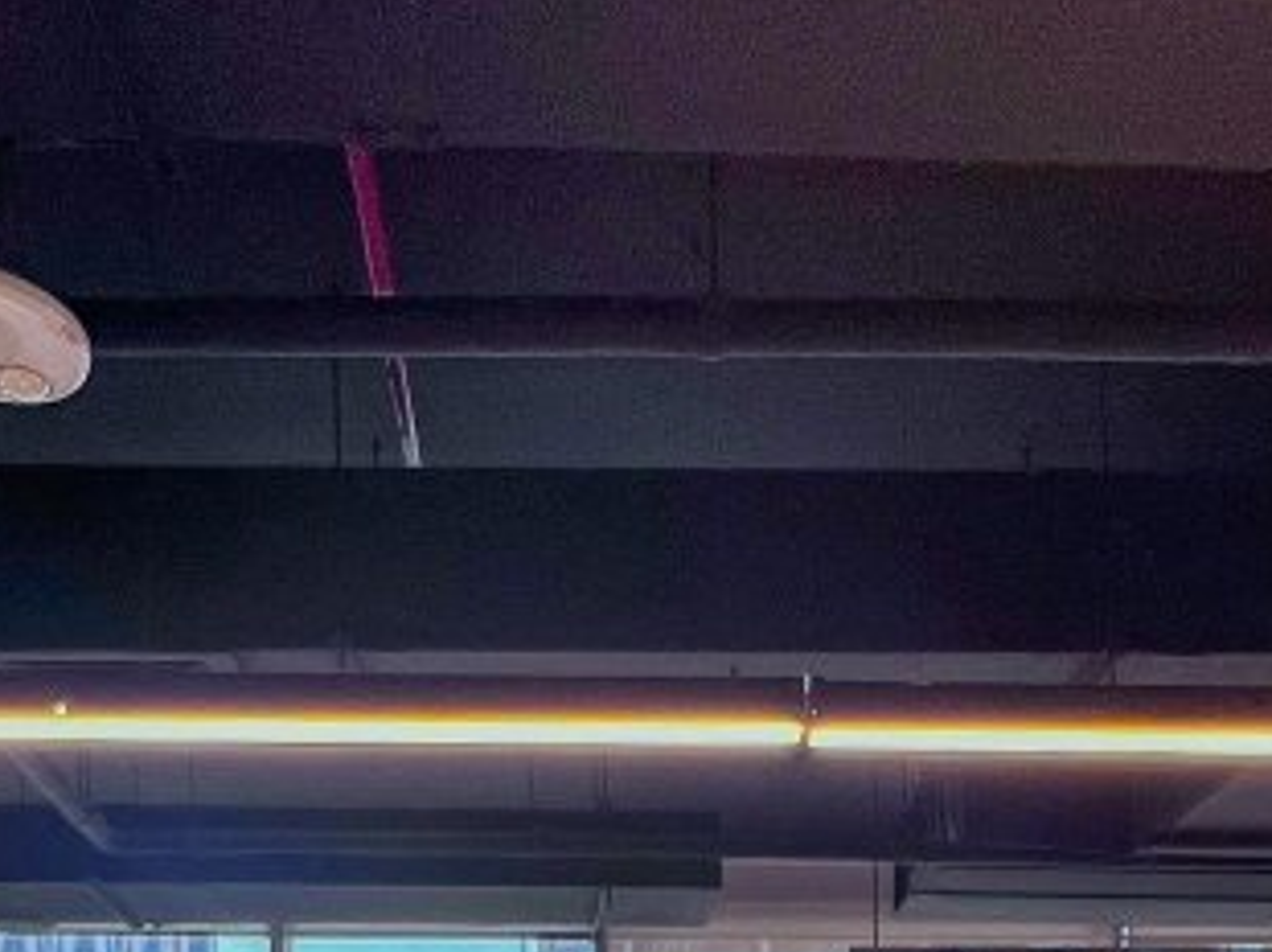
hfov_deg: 43.8
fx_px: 1579
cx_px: 698
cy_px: 1272
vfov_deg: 27.4
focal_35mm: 43
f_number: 1.8
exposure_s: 1/128
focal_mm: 1.6
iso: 32
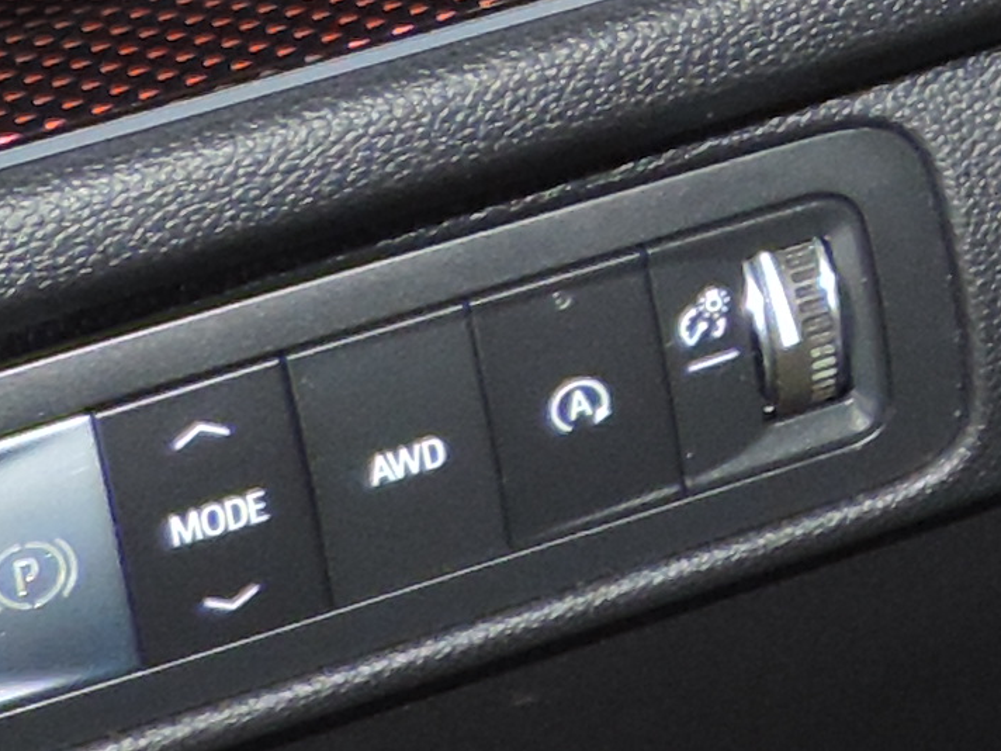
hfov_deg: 10.2
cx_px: 2533
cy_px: -750
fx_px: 4771
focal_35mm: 165
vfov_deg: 8.5
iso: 200
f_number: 3
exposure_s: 1/30
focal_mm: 4.3
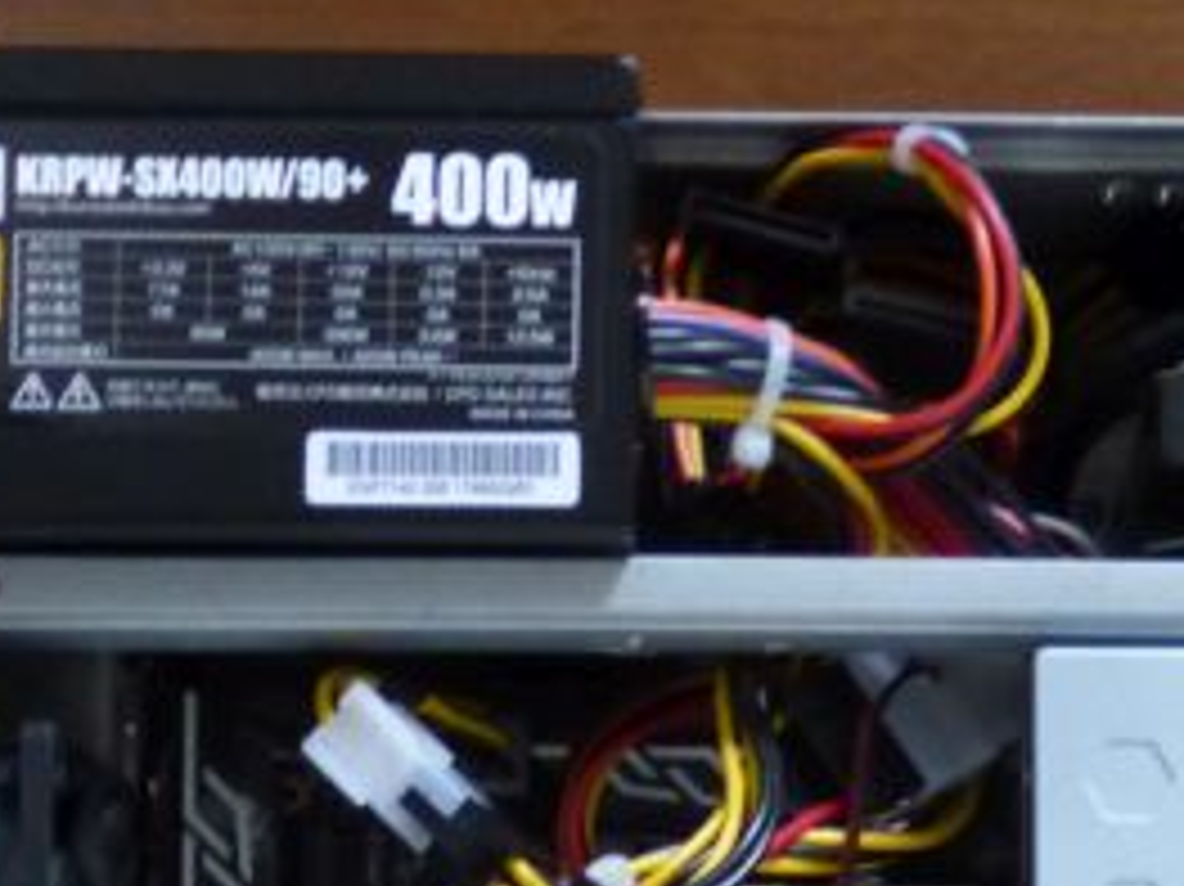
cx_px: 1089
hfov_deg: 25.8
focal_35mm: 73
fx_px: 2496
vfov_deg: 18.3
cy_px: 1259
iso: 400
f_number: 2.8
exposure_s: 1/10
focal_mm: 4.3
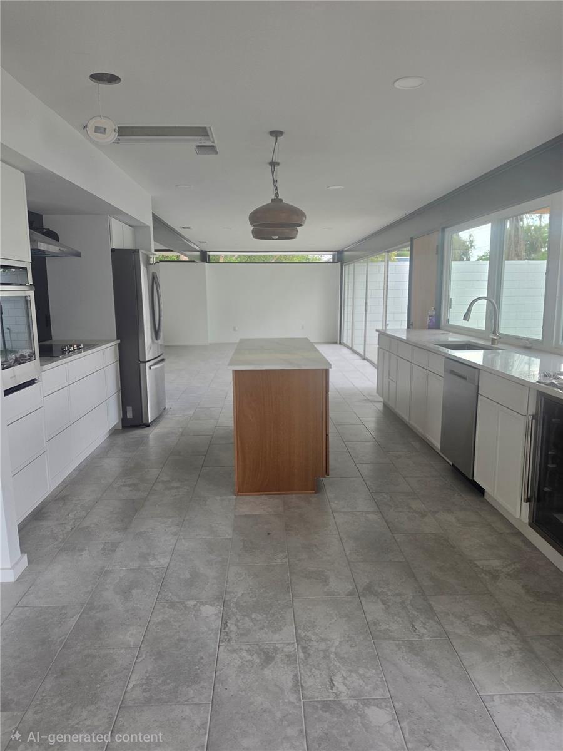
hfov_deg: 58.9
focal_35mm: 23
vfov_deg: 73.9
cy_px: 376
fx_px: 499
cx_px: 282
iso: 16
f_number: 1.4
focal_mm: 6.5
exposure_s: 1/120
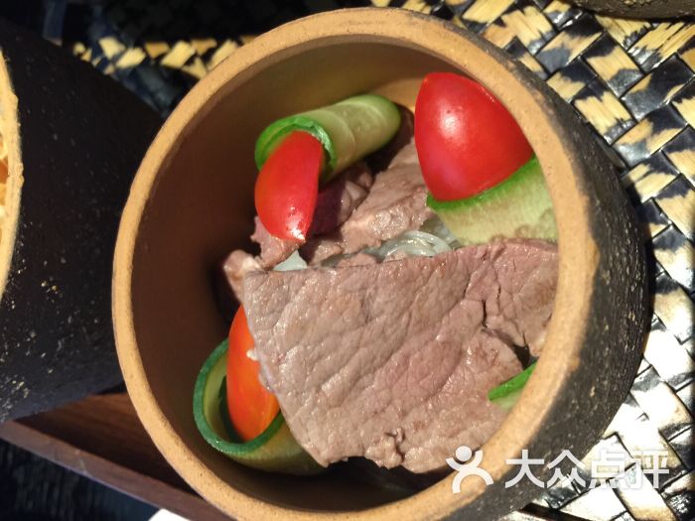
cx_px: 348
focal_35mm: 29
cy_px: 260
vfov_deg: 48.2
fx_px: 582
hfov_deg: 61.7
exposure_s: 1/8
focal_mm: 4.15
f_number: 2.2
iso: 125
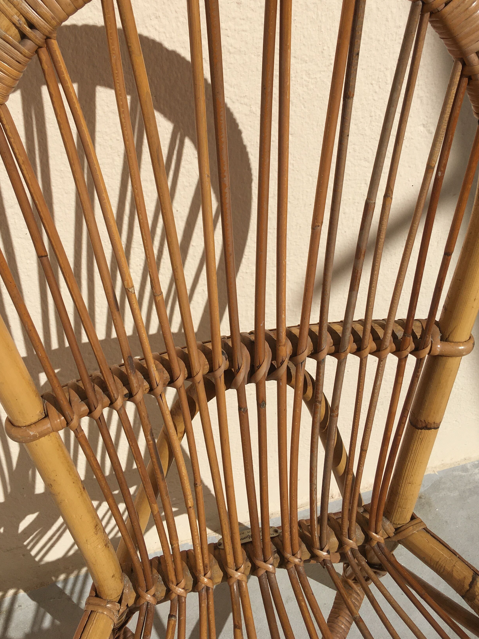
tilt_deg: -41.0
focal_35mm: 36
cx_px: 224
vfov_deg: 51.0
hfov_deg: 39.6
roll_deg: -2.4
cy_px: 251
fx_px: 664
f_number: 2.2
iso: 25
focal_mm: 4.15
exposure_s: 1/5495
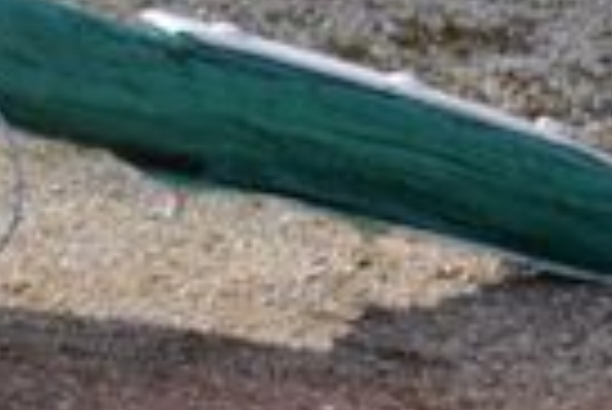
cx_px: -1449
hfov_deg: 3.9
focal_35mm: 501
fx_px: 8526
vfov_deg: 2.7
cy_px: -658
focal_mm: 68
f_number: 4.5
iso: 100
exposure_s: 1/250
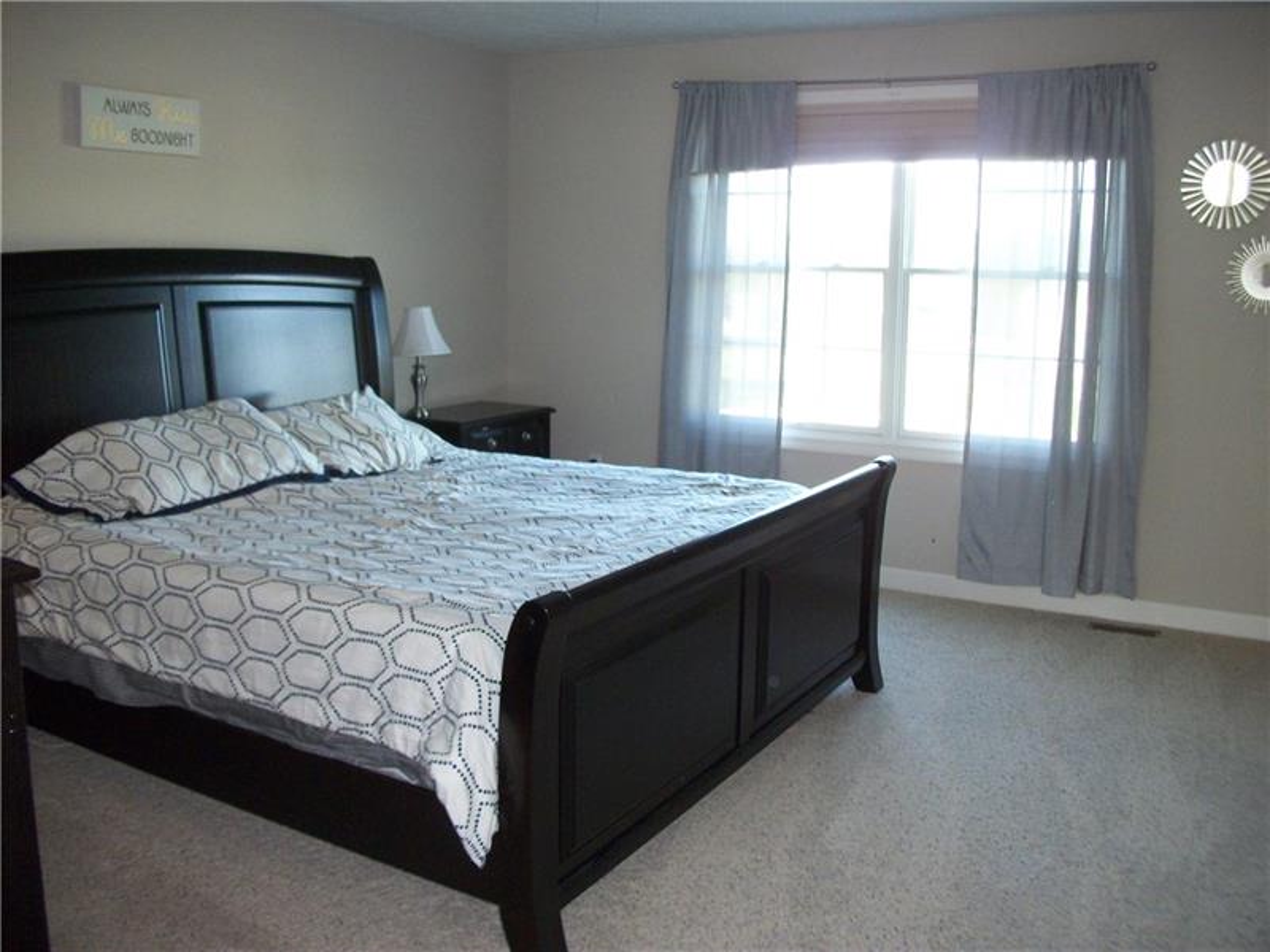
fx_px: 1174
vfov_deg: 44.2
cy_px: 476
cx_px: 635
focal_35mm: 32
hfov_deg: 56.8
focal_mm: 5.7
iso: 250
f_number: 2.9
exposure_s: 1/30
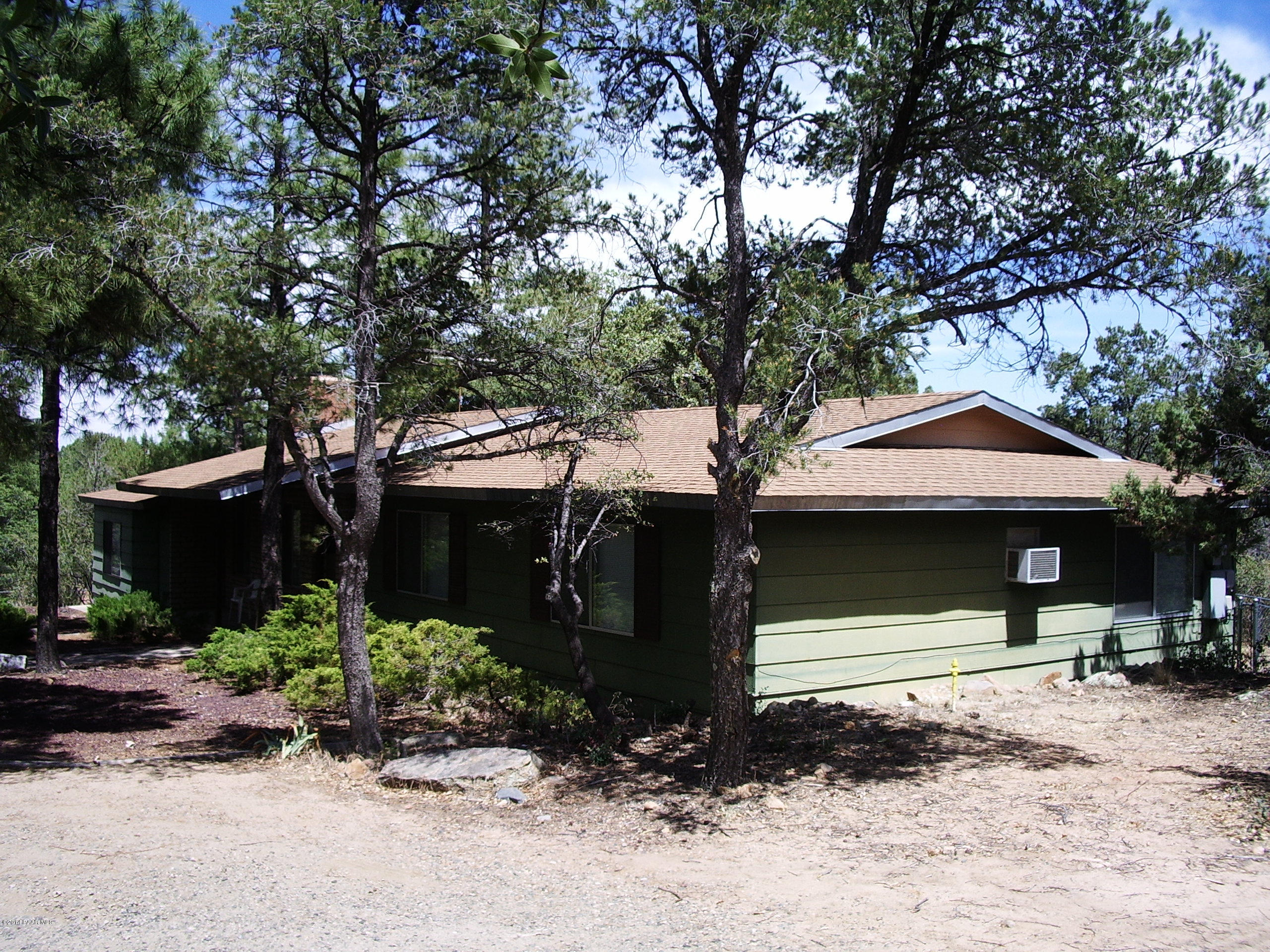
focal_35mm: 35
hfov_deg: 52.6
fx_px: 1284
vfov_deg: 40.7
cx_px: 635
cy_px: 476
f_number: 4.3
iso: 50
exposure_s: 1/320
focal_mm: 5.8
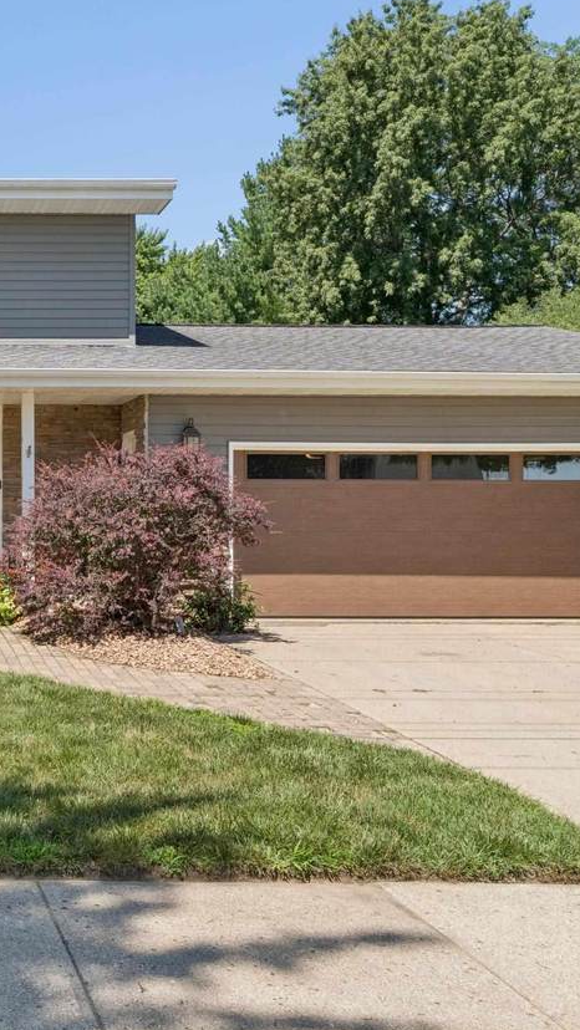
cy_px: 511
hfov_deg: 29.6
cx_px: -106
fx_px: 942
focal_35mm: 34
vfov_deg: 57.3
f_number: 8
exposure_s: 1/320
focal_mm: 14.2
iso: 200
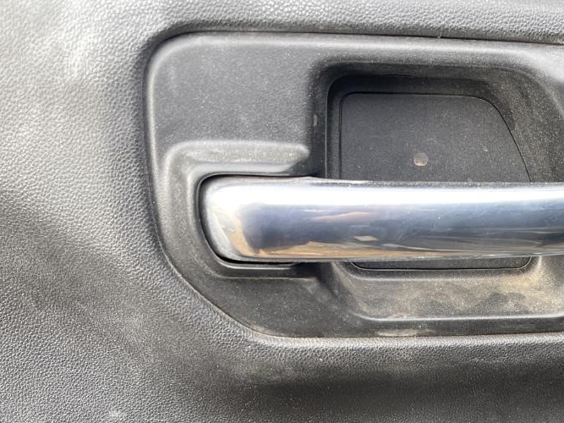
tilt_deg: -31.1
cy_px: 395
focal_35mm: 48
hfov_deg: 38.4
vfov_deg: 28.8
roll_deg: +0.1
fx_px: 782
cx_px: 436
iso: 80
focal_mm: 5.1
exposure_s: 1/121
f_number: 1.6
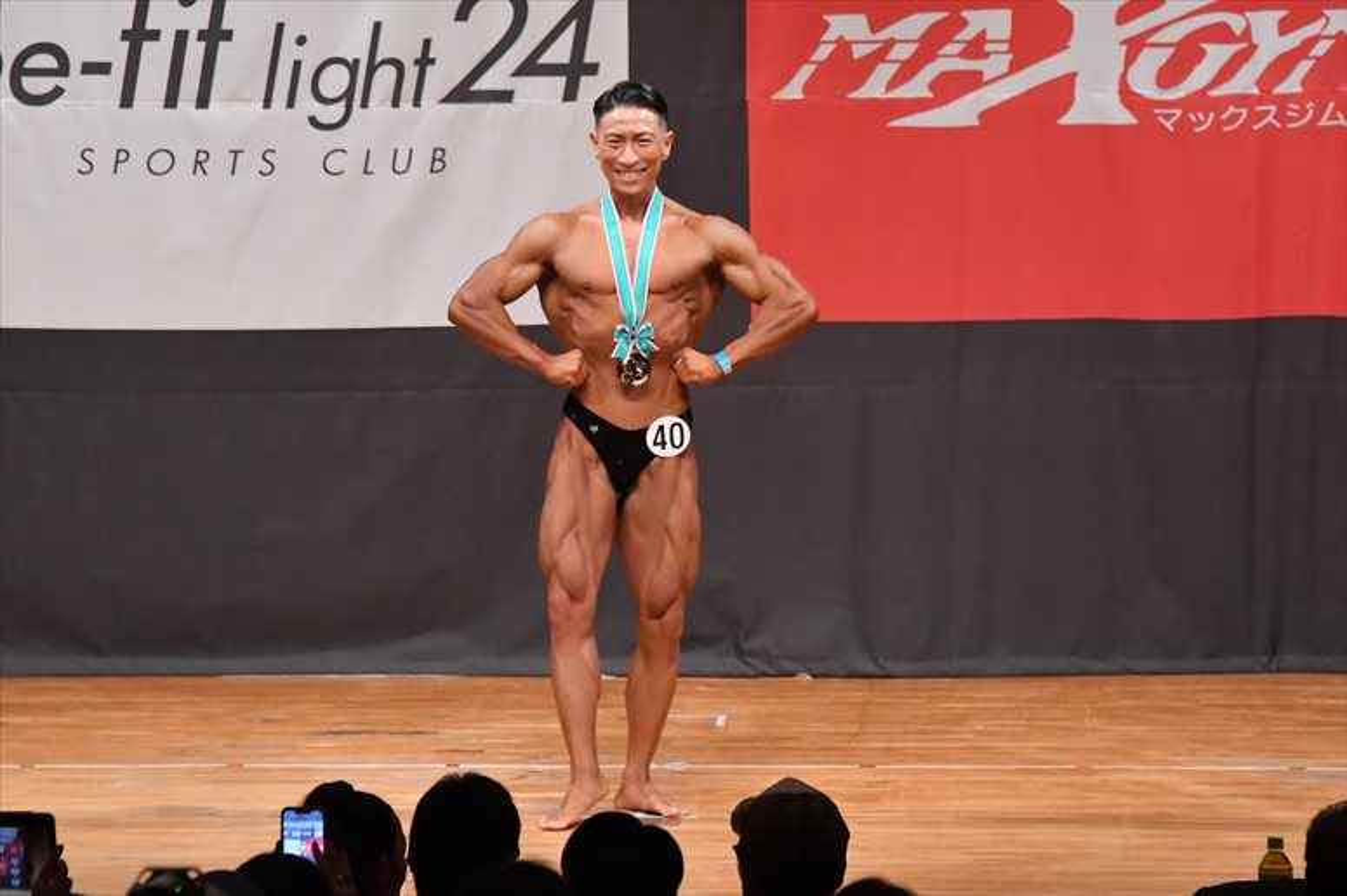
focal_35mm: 270
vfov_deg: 5.1
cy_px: 448
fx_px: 10098
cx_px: 674
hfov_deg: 7.6
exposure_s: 1/400
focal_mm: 180
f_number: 5.6
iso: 8000
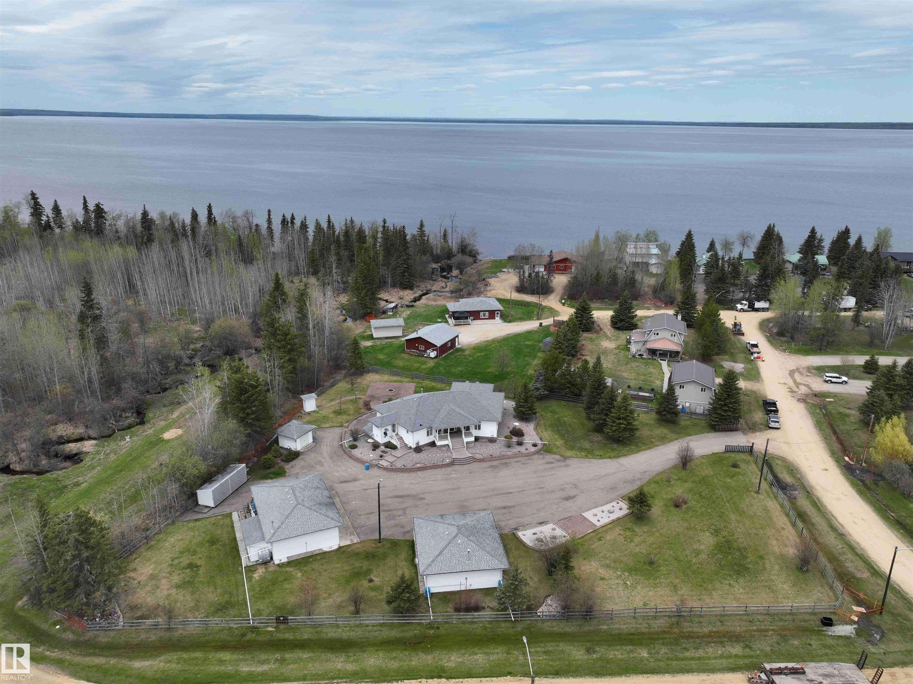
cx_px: 456
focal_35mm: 24
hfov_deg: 71.6
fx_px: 633
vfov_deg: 56.8
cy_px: 342
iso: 100
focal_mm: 12.29
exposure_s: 1/1600
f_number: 2.8
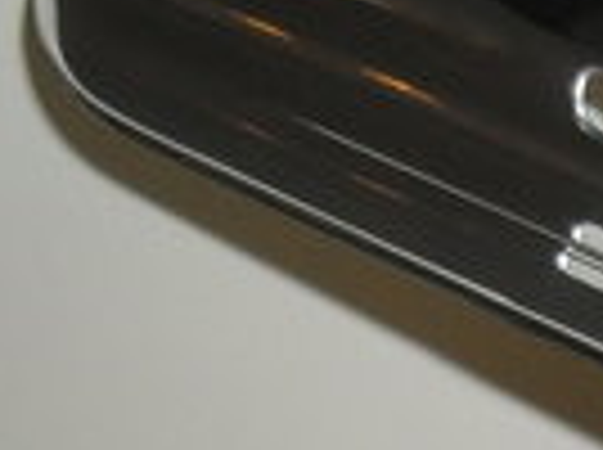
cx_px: 1058
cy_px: 760
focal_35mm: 157
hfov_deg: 11.7
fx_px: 2730
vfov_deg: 9.1
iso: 200
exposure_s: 1/45
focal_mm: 6.3
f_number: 3.2
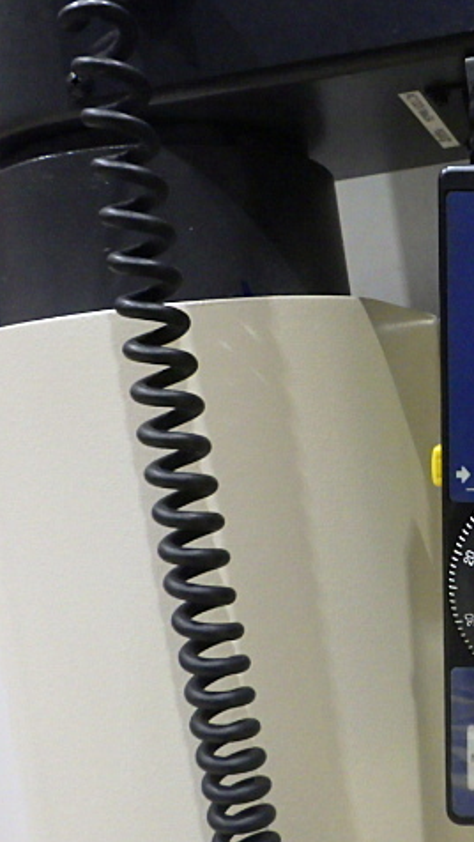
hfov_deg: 26.1
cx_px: 559
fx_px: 915
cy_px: 421
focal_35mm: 41
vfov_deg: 49.4
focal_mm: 5
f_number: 3.5
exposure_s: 1/30
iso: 1600
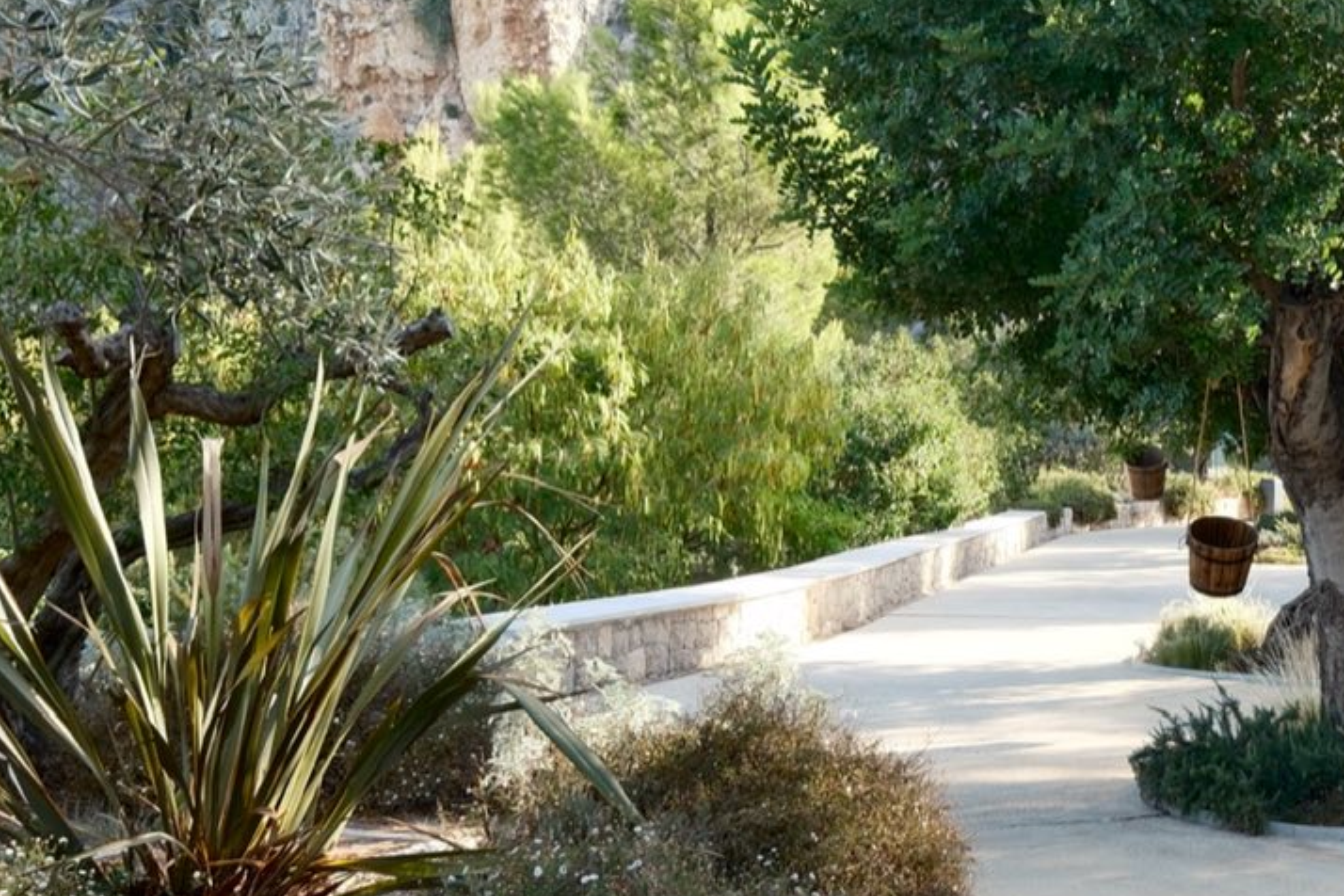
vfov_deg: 24.0
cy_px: 278
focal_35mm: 56
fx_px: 2091
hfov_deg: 32.4
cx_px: 1385
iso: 320
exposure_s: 1/160
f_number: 5.6
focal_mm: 13
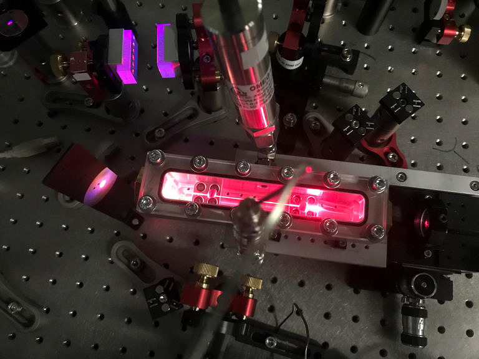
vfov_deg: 49.7
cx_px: 240
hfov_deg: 63.4
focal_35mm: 28
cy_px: 180
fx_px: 387
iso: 160
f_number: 1.8
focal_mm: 3.99
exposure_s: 1/4
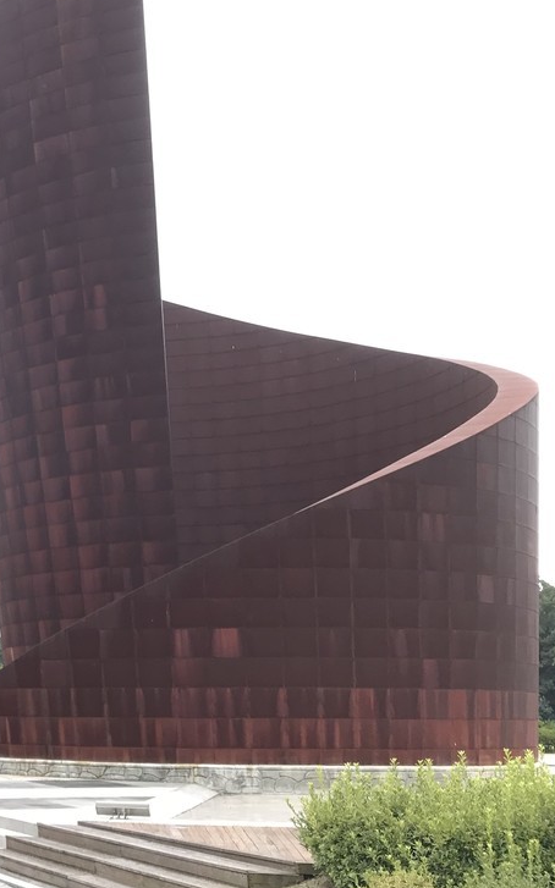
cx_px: -121
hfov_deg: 23.8
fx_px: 1187
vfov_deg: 41.0
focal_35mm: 49
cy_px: 414
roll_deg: +0.6
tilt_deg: +13.2
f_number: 1.8
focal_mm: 3.99
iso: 20
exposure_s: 1/493
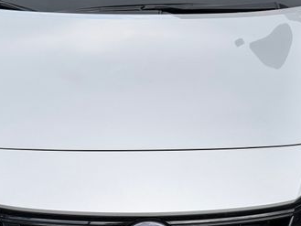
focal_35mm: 70
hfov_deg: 27.8
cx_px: 149
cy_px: 144
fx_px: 609
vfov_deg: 21.0
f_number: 1.78
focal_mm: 6.76
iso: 80
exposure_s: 1/1005
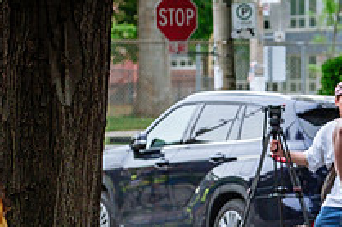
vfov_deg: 4.5
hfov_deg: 6.7
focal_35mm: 304
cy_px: 214
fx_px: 2886
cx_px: 398
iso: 1600
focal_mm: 63.4
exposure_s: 1/250
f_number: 2.8
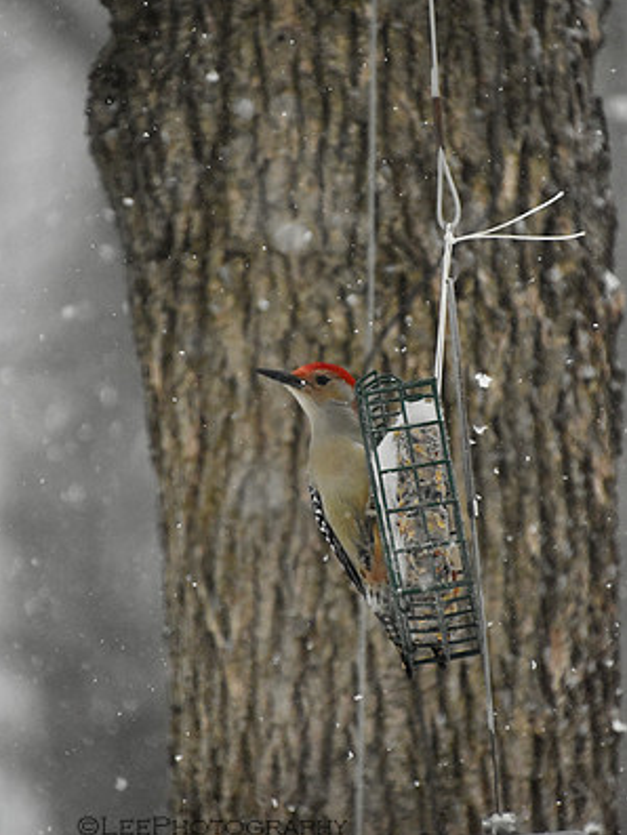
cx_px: 314
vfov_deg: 3.0
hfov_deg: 2.3
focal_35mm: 654
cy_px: 387
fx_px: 15786
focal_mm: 400
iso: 5000
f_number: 6.3
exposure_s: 1/4000
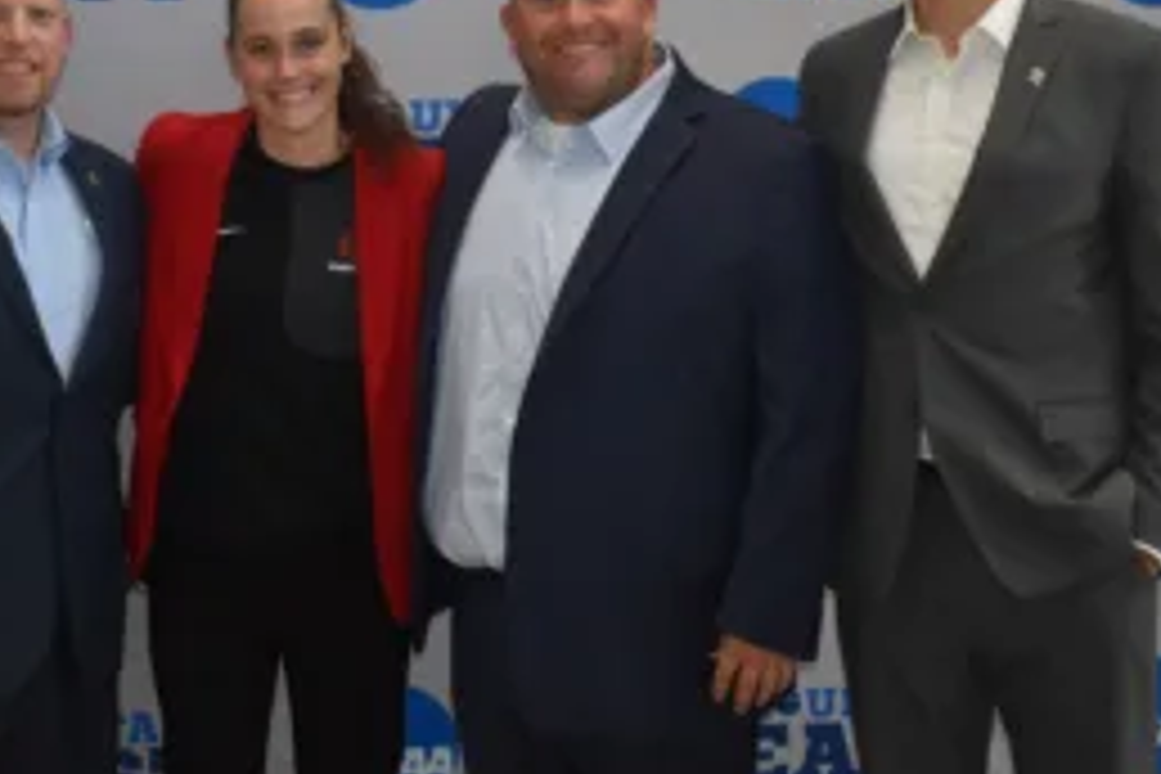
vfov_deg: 17.9
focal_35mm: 76
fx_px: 2447
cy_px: 212
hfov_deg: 26.7
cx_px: 522
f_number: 4.2
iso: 1000
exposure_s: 1/125
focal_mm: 29
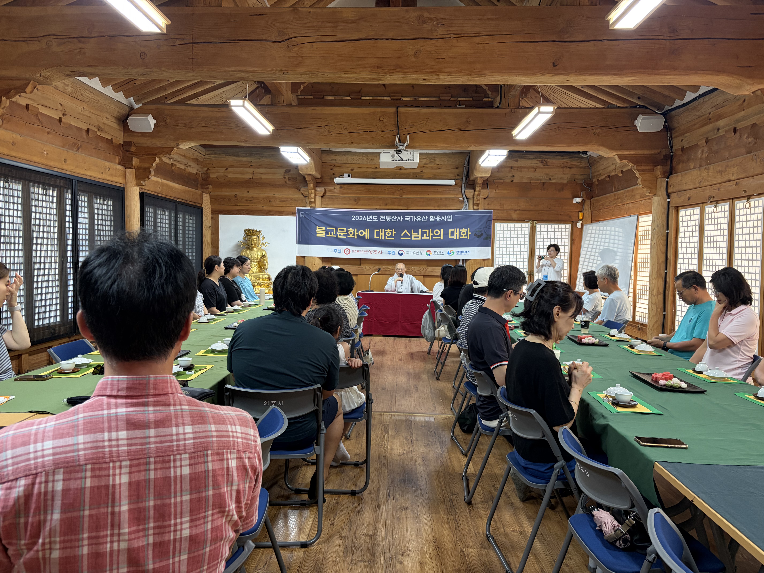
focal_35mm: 26
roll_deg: -0.4
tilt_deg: -3.0
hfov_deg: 67.3
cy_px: 286
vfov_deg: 53.1
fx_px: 574
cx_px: 382
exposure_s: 1/60
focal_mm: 5.96
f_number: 1.6
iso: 200
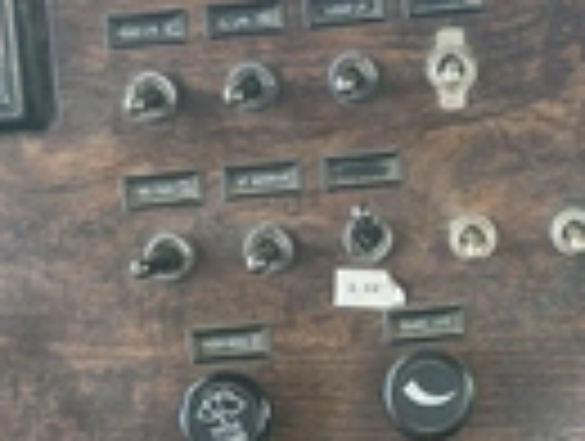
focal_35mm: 80
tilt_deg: -27.4
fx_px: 1354
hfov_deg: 24.0
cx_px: 464
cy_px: 356
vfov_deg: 18.3
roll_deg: +0.9
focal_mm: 5.1
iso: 100
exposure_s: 1/121
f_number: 1.6
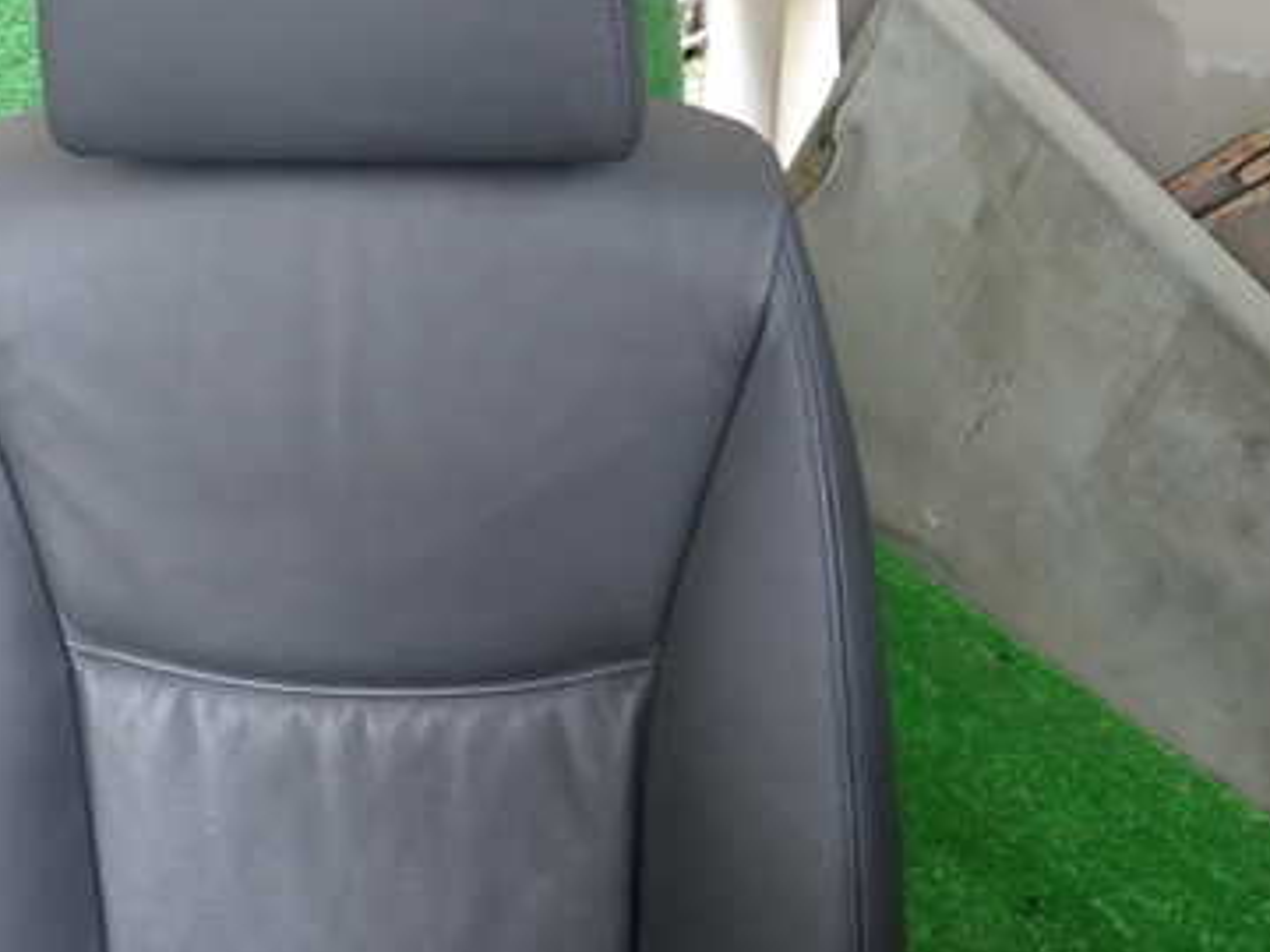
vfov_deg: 29.1
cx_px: 409
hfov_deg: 37.7
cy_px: 448
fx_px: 1834
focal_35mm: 50
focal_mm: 5.4
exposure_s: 1/30
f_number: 2.3
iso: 200
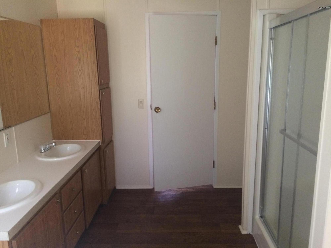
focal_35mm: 29
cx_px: 166
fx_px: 277
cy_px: 124
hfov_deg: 61.7
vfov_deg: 48.2
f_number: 2.2
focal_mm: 4.15
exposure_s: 1/30
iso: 160
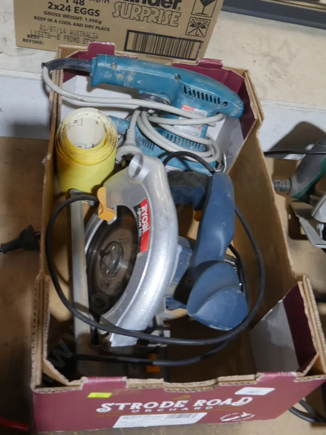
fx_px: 477
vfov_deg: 49.0
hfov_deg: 37.7
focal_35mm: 38
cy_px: 218
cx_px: 163
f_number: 4.1
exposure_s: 1/60
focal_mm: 19
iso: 800
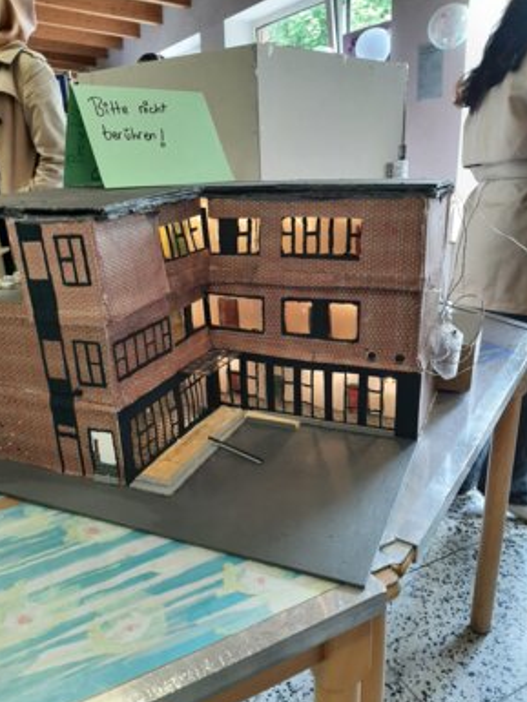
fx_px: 548
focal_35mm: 27
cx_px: 263
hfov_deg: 51.4
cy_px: 359
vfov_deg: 65.3
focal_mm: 3.93
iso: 160
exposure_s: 1/50
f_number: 1.7
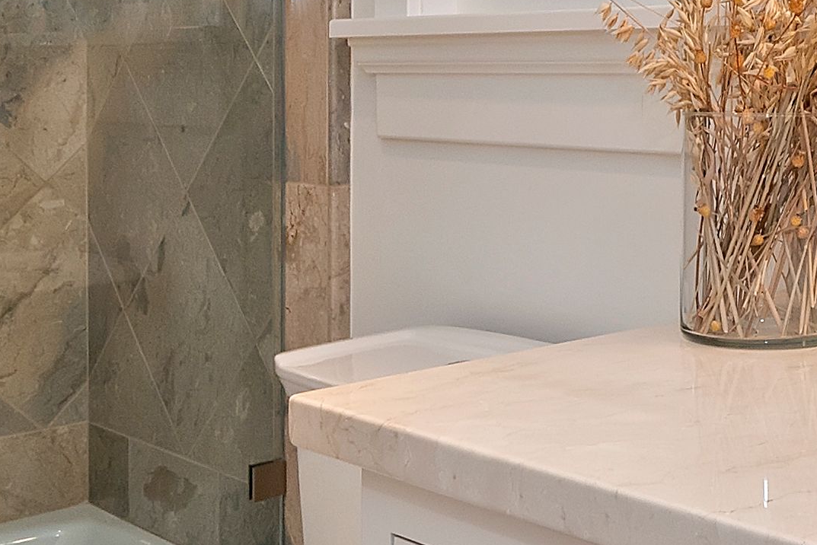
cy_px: -11
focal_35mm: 55
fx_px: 1248
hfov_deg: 33.7
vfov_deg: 23.5
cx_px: 776
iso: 400
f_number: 8
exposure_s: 1/30
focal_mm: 10
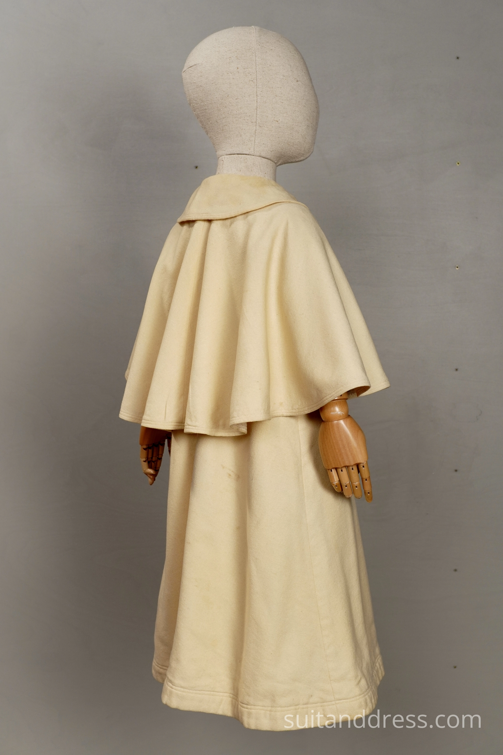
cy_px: 378
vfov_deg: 41.1
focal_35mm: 48
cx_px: 252
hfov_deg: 28.1
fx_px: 1006
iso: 400
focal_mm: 32
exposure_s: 1/50
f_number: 6.3
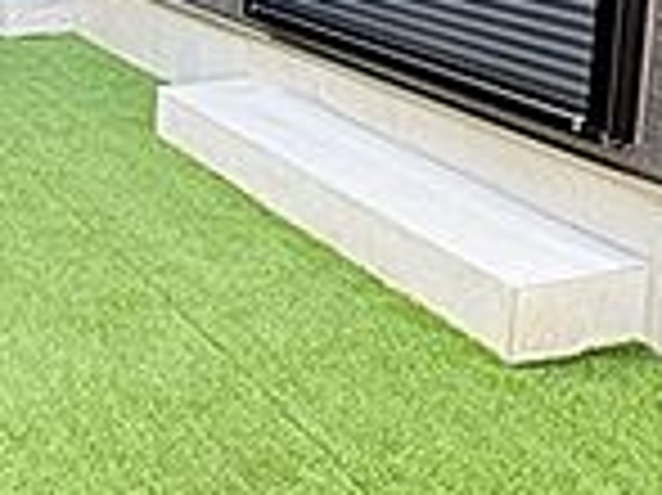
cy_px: -61
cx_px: 23
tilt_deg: -6.9
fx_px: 1127
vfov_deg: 23.2
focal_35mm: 59
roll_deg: -0.9
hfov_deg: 30.7
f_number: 2.2
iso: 64
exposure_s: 1/99
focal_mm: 2.22
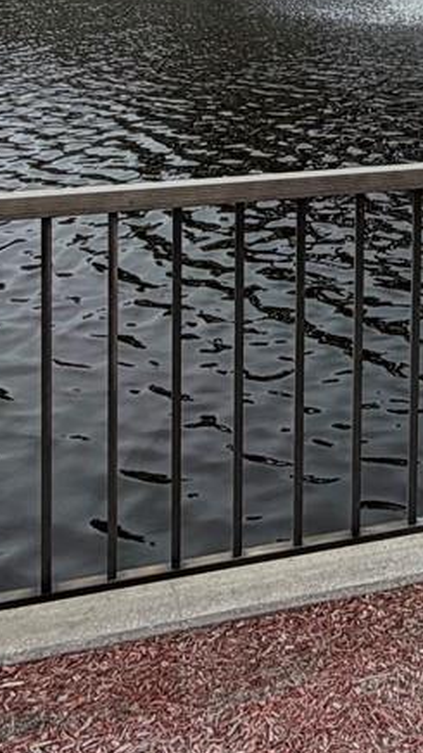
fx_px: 1118
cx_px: 525
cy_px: -121
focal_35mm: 56
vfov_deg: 31.8
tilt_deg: -1.2
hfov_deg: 19.9
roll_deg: +0.1
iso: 20
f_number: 2.2
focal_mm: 2.22
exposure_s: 1/914
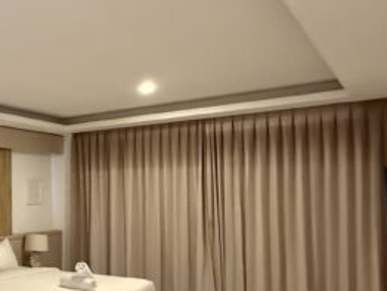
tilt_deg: +2.1
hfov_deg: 37.0
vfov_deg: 34.9
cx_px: -56
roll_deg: +0.4
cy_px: 188
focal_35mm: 41
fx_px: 459
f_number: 2.2
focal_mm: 2.22
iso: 1250
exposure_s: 1/60
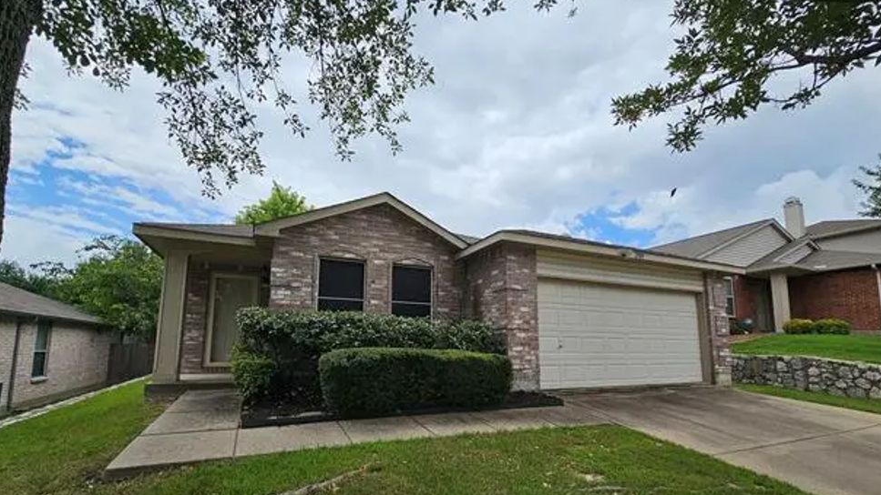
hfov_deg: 102.9
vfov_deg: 69.7
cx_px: 422
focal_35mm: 15
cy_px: 302
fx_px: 350
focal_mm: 2.2
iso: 50
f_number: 2.2
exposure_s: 1/2843
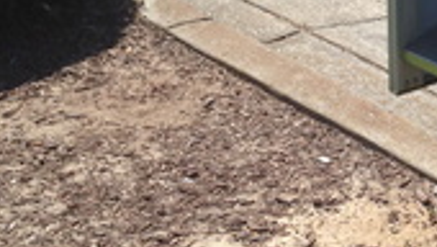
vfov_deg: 9.1
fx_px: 1543
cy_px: 0
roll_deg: -0.3
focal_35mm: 133
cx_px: 541
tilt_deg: -21.6
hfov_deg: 15.5
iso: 50
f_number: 2.4
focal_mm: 4.28
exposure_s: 1/1577
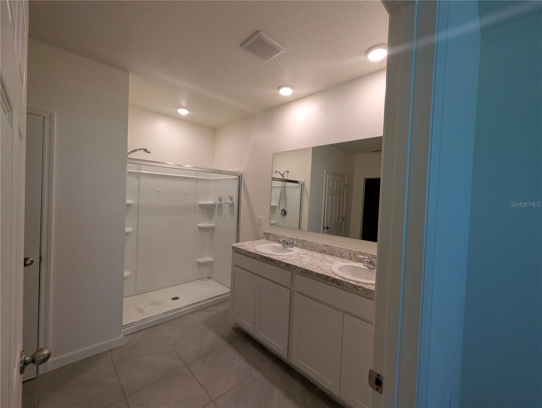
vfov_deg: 90.1
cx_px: 271
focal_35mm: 13
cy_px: 204
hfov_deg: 106.1
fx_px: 204
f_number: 2.2
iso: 148
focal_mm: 1.95
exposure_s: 1/120
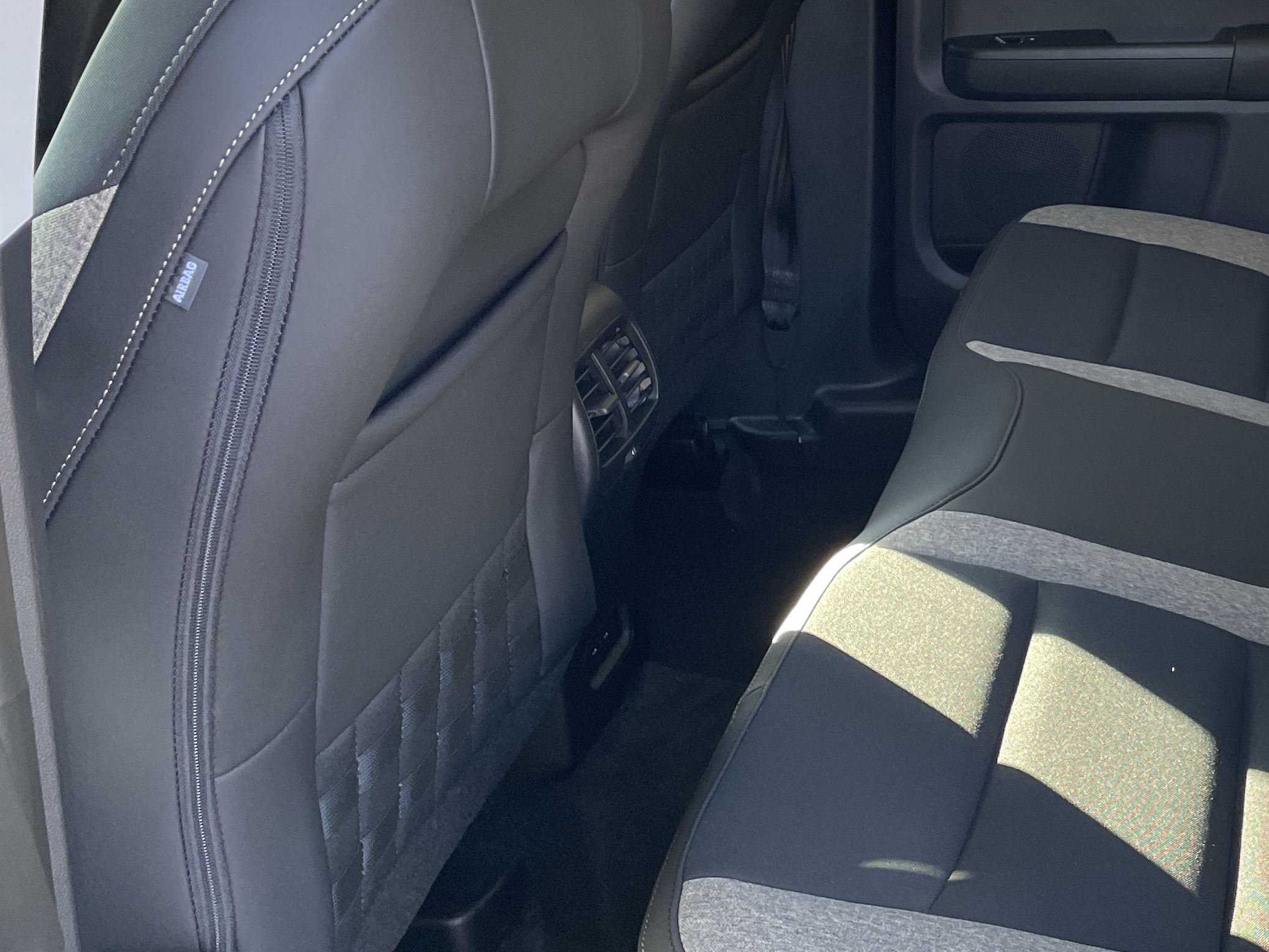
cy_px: 248
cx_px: 1188
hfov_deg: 34.9
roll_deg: -0.2
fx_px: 1870
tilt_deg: -19.8
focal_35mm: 51
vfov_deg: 28.2
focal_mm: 4.2
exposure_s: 1/121
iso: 125
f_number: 1.6
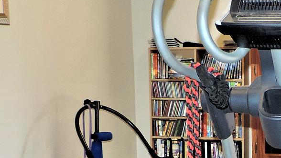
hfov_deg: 22.5
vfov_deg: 12.9
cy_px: 207
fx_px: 678
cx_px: 279
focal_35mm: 91
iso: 200
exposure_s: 1/30
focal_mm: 4.3
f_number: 3
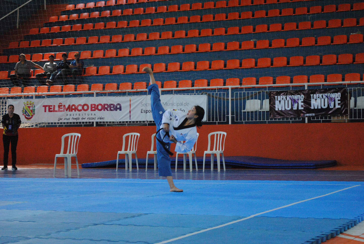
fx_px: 836
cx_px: 182
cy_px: 122
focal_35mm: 82
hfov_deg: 24.6
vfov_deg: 16.6
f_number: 13
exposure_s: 1/100
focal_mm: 55
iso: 1600
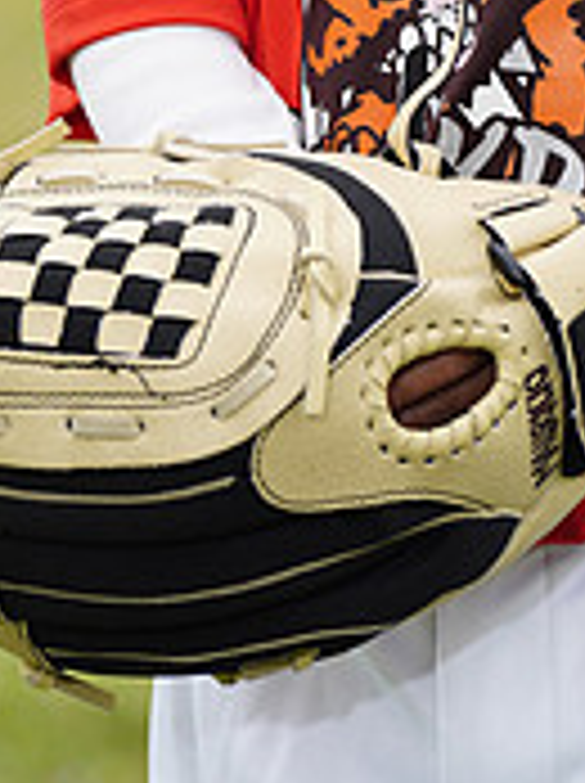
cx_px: 470
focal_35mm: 642
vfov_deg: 3.1
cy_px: -464
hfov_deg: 2.3
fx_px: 14502
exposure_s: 1/250
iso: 100
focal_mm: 200
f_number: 5.6
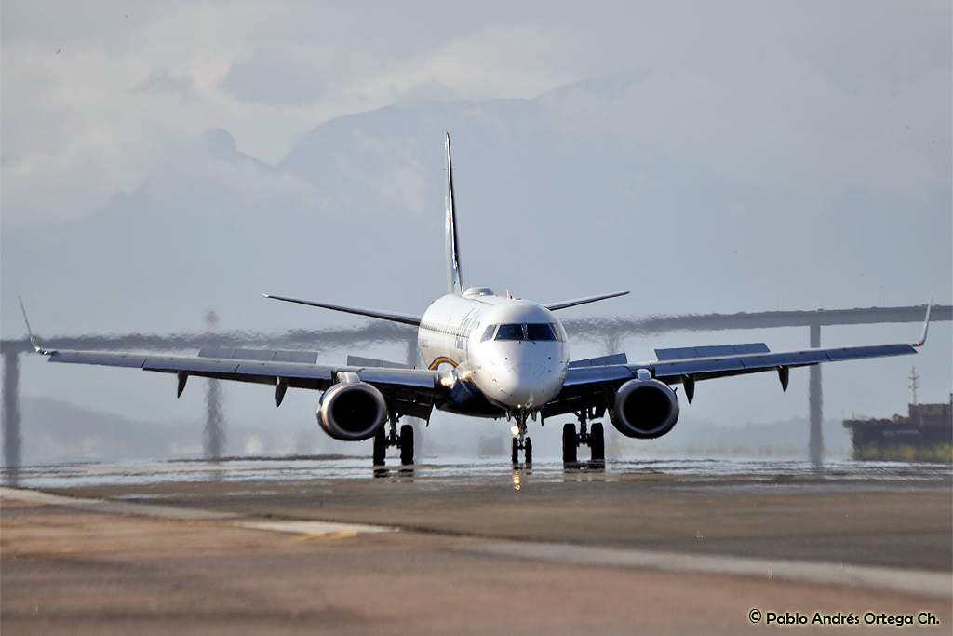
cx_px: 476
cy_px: 318
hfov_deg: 4.6
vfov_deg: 3.1
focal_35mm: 450
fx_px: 11913
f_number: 5.6
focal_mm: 300
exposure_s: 1/2000
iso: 320
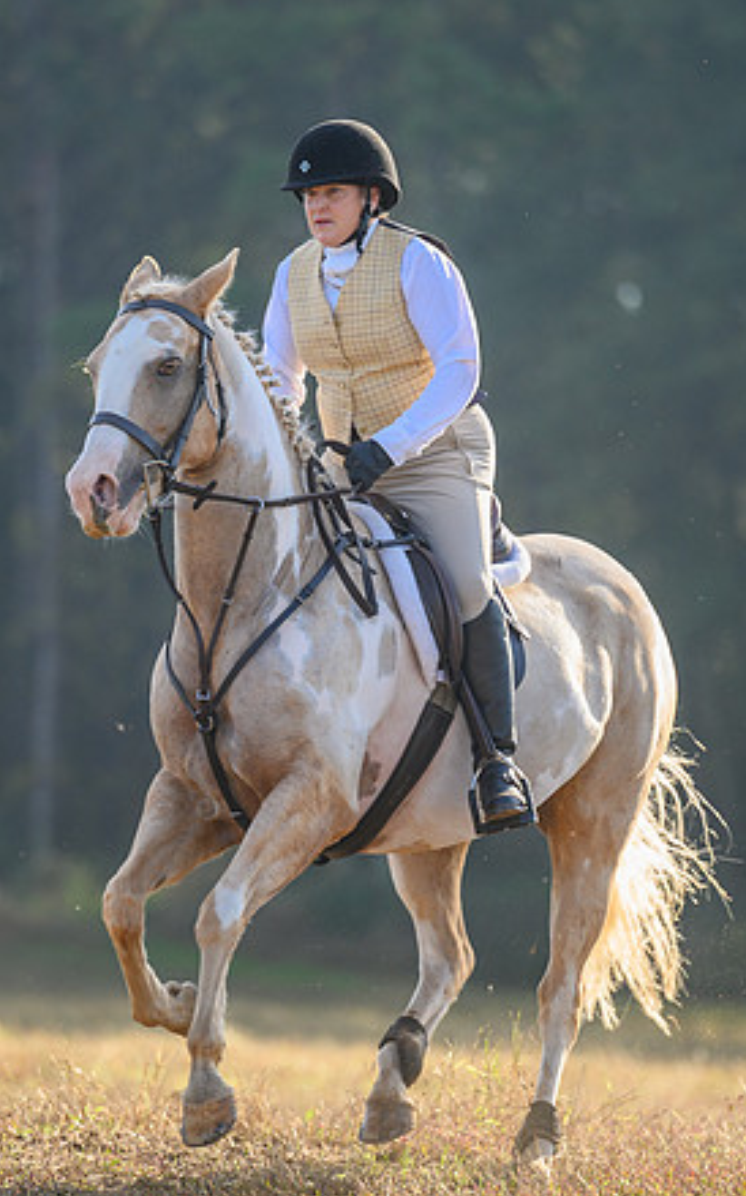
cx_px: 324
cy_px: 551
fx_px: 12536
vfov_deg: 5.5
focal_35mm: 385
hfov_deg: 3.4
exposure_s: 1/2000
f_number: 2.8
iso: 320
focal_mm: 200
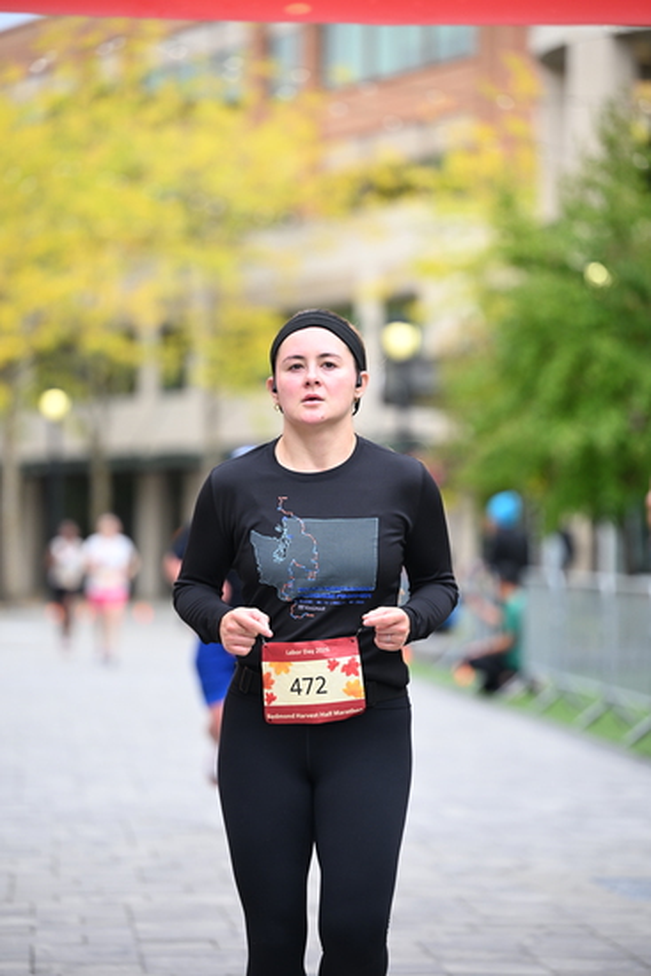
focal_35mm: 135
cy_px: 488
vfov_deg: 15.2
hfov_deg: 10.2
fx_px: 3659
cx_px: 326
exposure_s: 1/1600
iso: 640
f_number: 2.8
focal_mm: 135
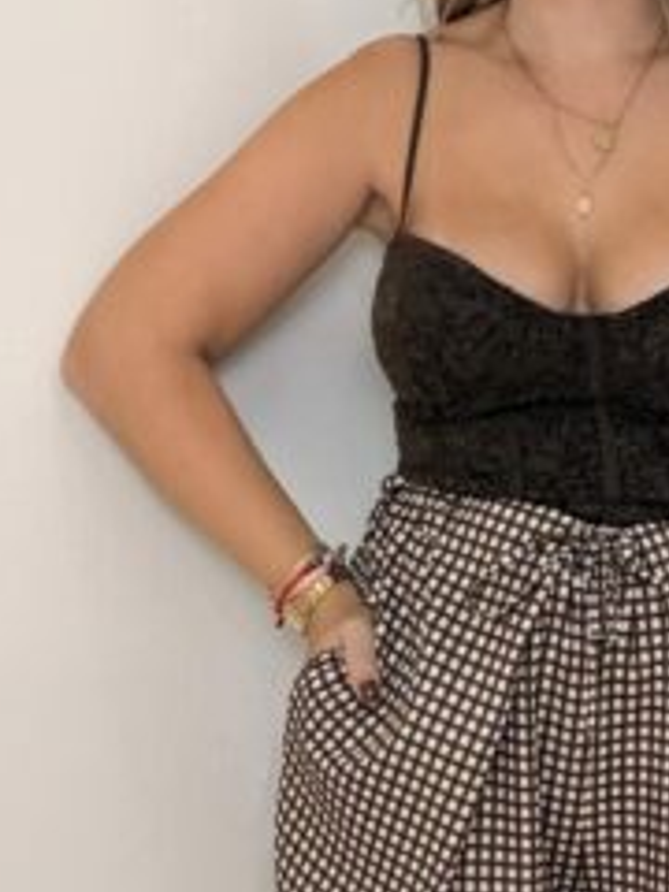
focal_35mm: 100
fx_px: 2577
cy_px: 624
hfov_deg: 14.6
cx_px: 639
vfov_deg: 19.5
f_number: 1.9
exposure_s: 1/60
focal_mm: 2.71
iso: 100
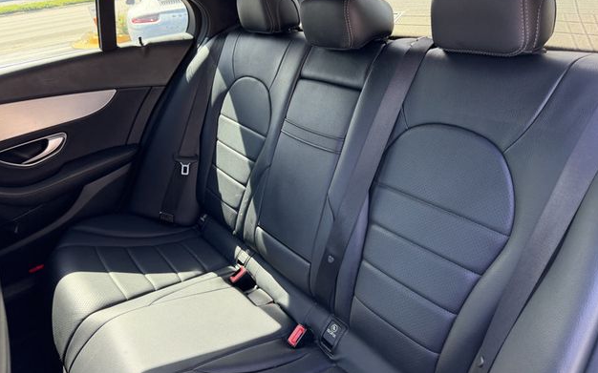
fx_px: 424
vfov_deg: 47.5
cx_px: 304
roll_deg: +5.8
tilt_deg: -26.2
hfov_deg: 70.4
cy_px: 170
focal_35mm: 26
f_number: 1.78
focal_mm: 6.76
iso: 200
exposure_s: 1/176
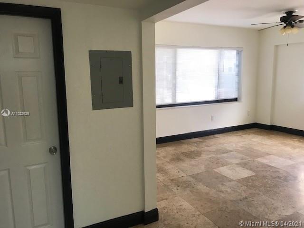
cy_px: 114
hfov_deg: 63.4
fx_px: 246
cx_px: 152
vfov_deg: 49.7
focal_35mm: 28
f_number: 1.8
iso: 25
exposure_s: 1/30
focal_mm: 3.99
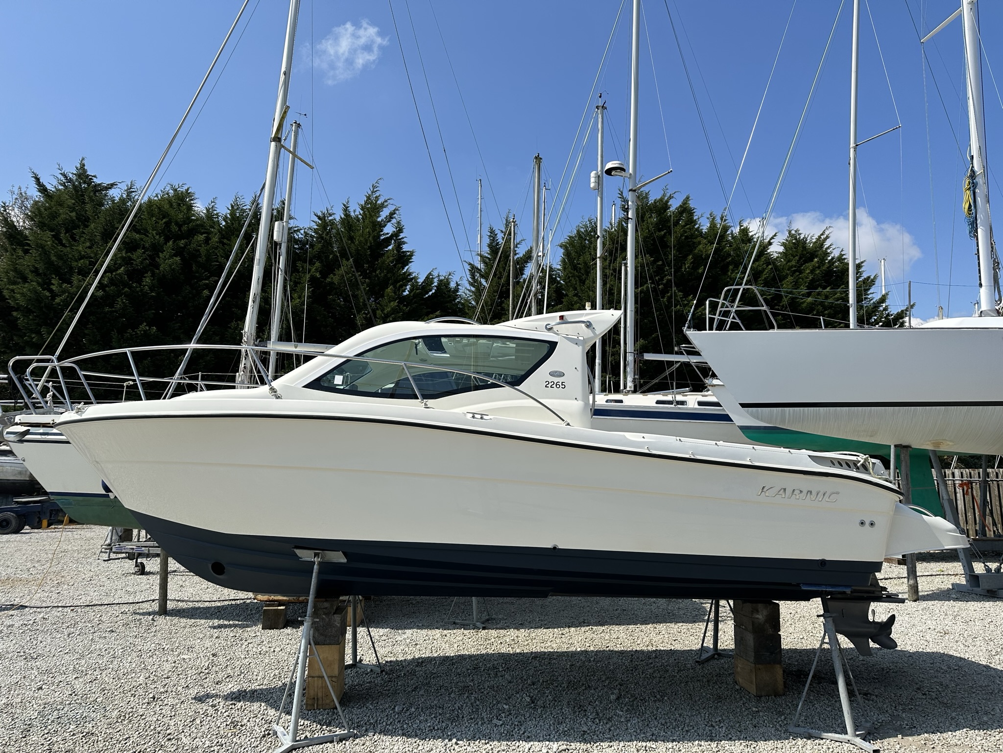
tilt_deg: +8.1
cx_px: 502
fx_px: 695
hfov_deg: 71.6
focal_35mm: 24
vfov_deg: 56.8
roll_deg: +0.3
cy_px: 376
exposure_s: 1/5848
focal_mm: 6.86
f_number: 1.78
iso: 80
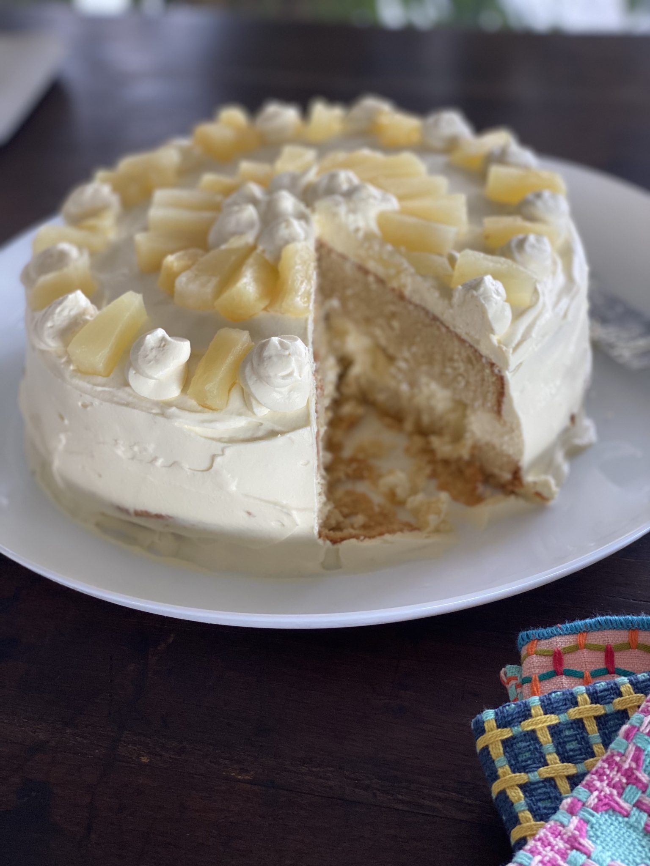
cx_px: 325
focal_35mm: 52
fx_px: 1302
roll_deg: +3.8
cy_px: 433
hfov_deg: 28.0
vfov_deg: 36.8
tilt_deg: -38.0
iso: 125
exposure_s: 1/122
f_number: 2
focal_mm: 6
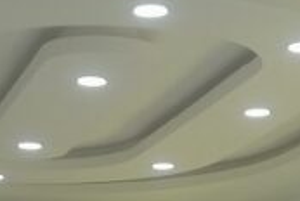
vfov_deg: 7.4
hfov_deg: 11.6
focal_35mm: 175
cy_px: 480
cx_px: 303
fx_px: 1461
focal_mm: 5.3
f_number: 1.8
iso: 50
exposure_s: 1/100
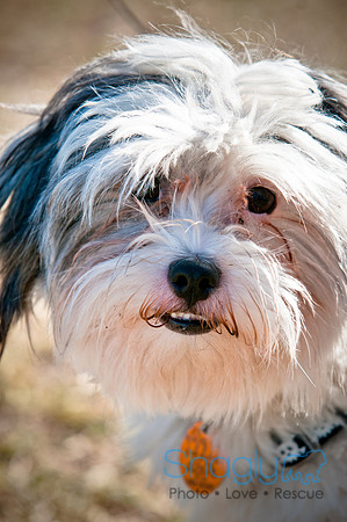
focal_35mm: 218
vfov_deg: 9.5
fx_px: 3152
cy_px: 261
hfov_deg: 6.3
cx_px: 174
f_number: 5
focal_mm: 145
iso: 200
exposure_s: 1/1000
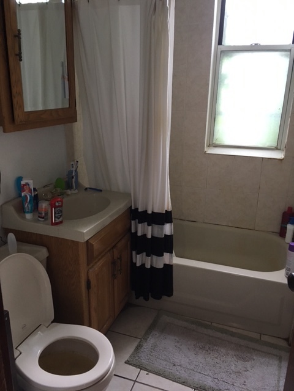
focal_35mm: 29
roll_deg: -0.4
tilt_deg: -16.5
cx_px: 147
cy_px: 196
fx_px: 328
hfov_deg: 48.2
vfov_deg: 61.7
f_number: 2.2
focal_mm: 4.15
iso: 125
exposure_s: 1/30
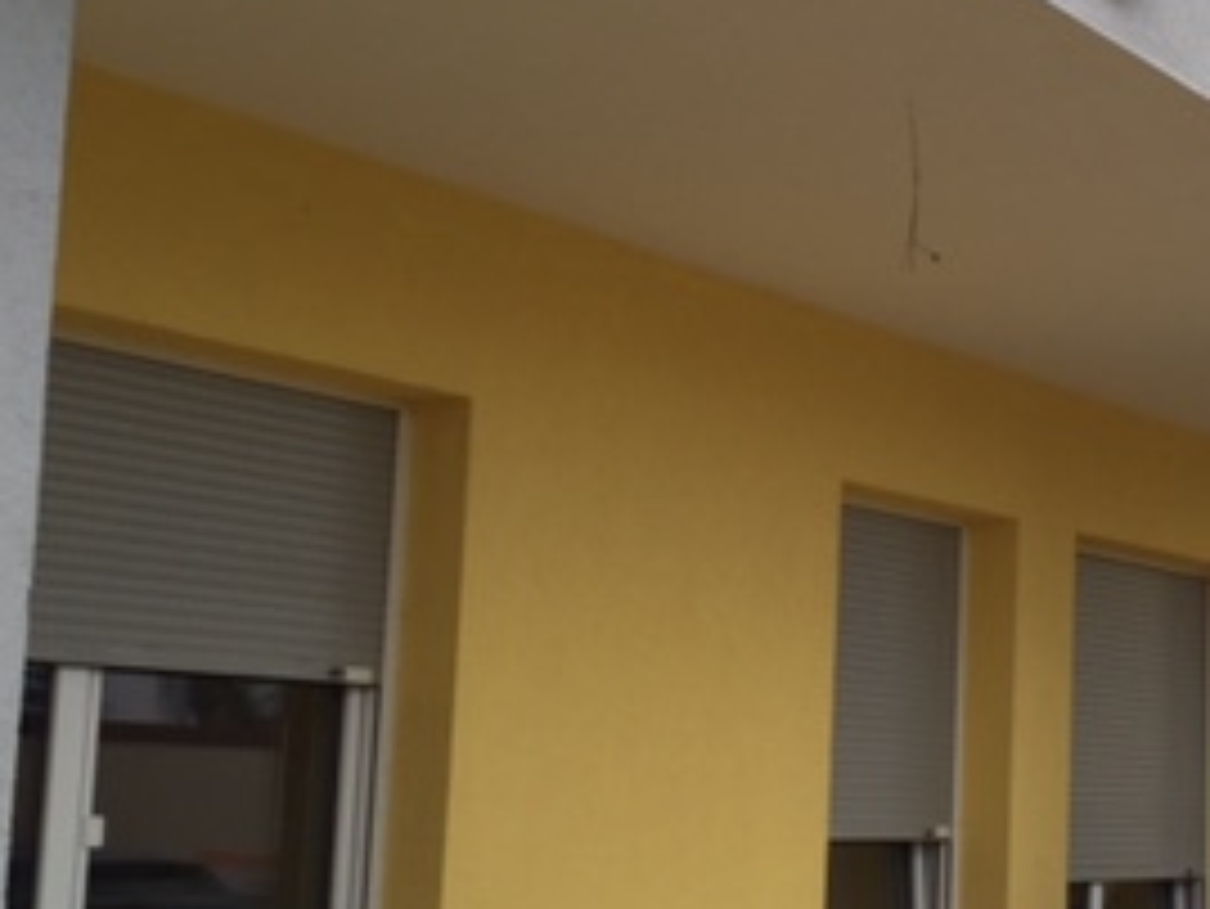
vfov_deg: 21.3
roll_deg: -1.8
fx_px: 2413
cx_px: 1030
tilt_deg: +7.4
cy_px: 454
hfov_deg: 27.4
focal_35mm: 69
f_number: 2.2
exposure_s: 1/659
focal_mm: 4.15
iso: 32
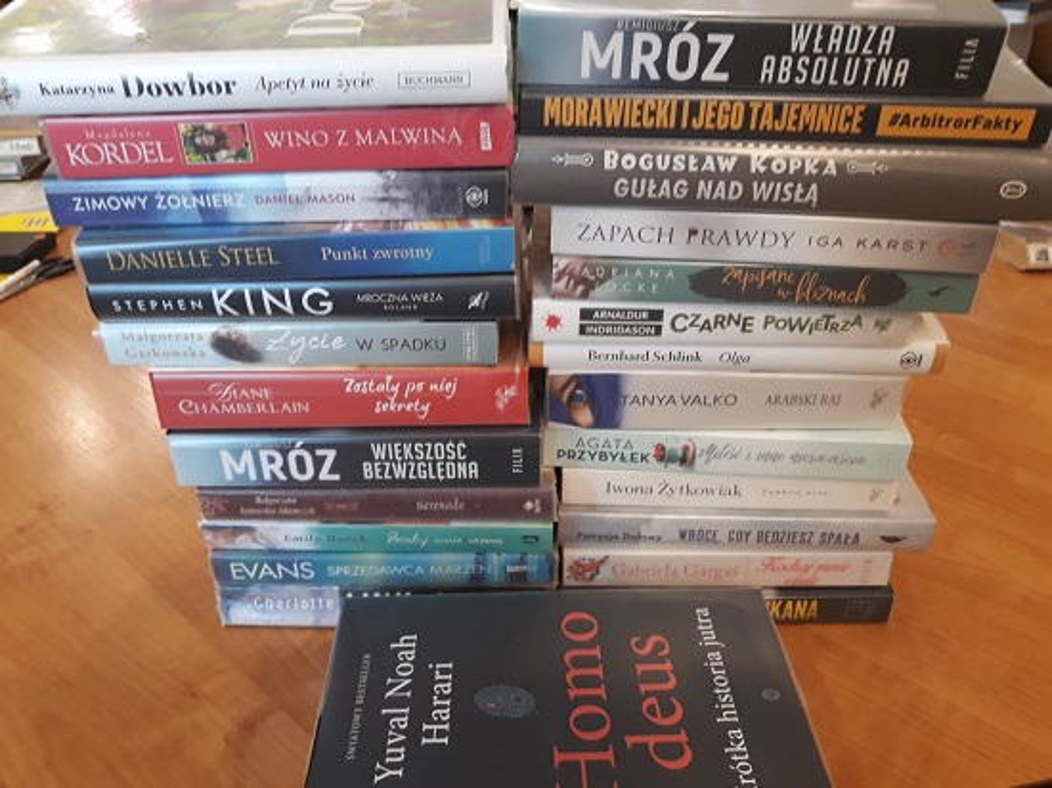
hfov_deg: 65.3
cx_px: 526
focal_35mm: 27
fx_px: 820
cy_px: 394
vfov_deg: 51.3
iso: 200
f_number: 1.7
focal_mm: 3.71
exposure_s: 1/25
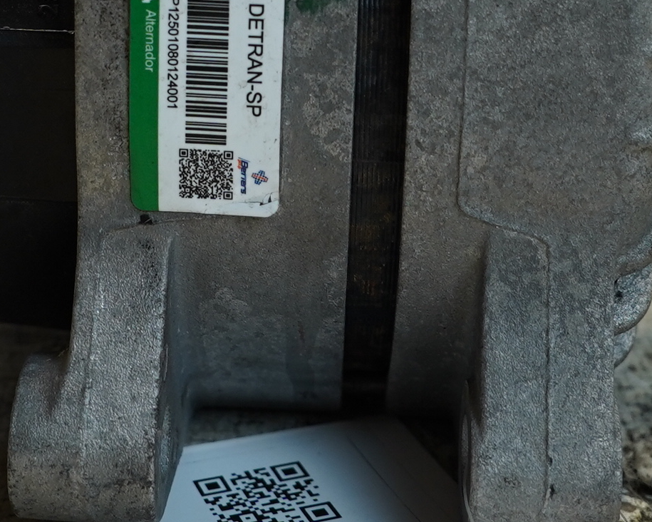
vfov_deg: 20.1
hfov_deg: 25.7
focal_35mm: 74
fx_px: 1428
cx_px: 289
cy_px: 4
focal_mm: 16
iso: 500
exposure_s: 1/160
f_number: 4
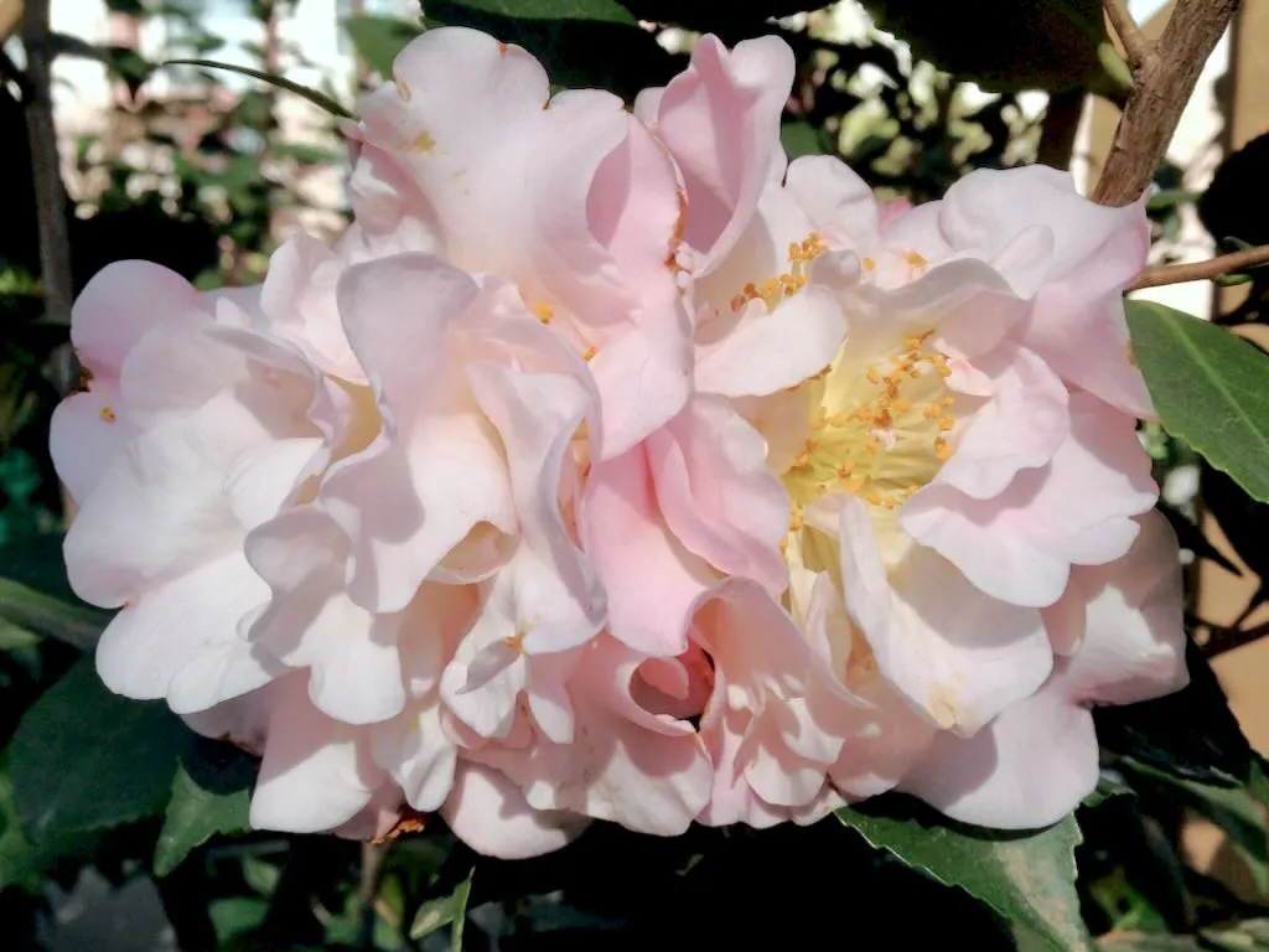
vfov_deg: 42.9
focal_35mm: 33
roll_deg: -1.1
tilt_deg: -10.2
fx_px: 1210
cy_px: 476
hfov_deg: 55.4
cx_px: 634
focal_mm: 4.12
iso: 50
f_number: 2.4
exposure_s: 1/1043
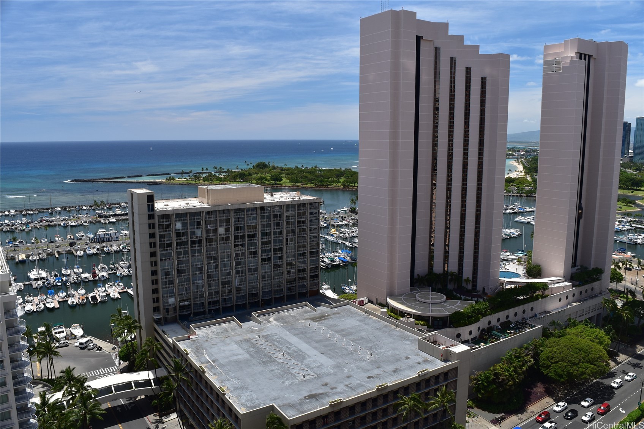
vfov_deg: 47.9
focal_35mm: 27
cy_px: 214
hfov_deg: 67.4
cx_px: 322
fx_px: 483
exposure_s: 1/320
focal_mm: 18
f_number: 10
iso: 400
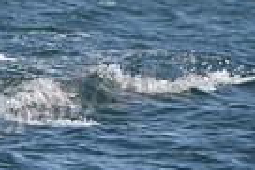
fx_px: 5141
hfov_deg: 2.8
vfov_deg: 1.9
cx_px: -154
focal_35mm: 725
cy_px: -158
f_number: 6.3
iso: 250
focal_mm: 170
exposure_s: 1/1000
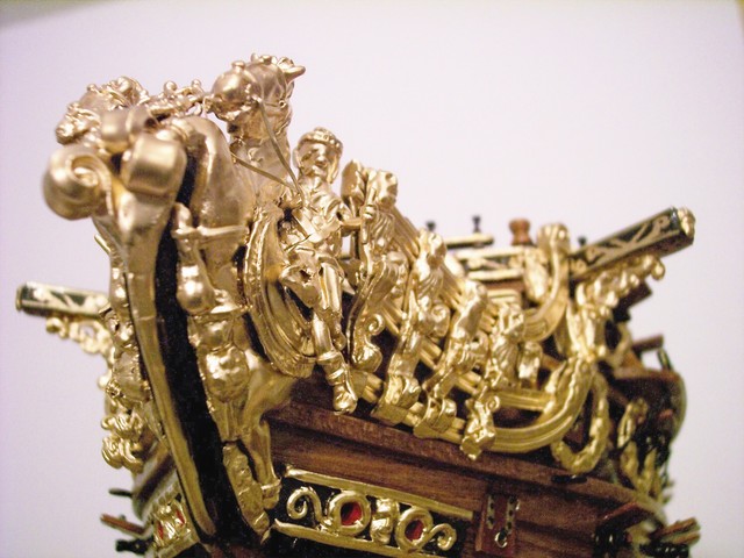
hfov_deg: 47.9
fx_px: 838
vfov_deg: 36.8
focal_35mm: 39
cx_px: 372
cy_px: 279
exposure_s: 1/20
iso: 200
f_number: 3.4
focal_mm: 8
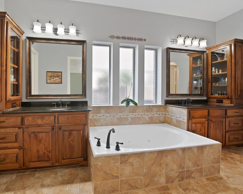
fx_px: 101
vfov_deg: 88.0
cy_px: 96
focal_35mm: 14
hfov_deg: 100.2
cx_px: 107
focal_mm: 12
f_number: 9
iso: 640
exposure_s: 1/2.5
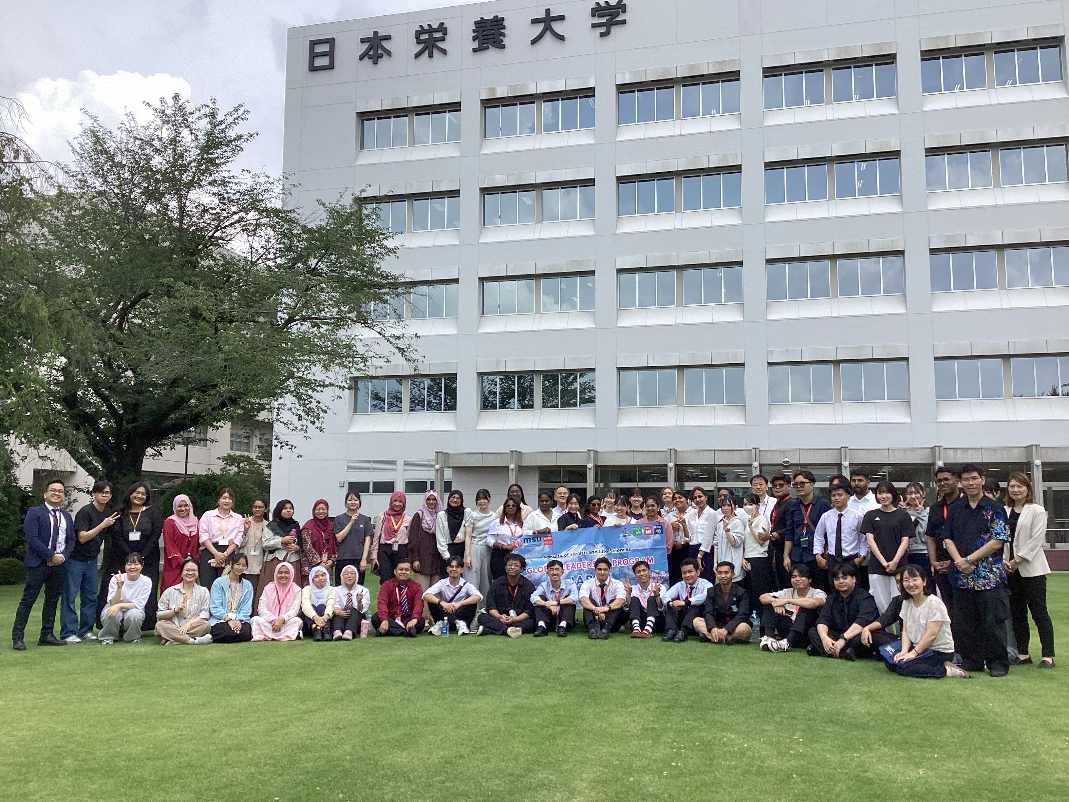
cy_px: 401
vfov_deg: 45.4
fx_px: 957
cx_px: 534
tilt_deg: +6.9
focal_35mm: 31
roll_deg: -0.4
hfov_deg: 58.4
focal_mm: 3.3
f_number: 2.4
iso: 25
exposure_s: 1/936
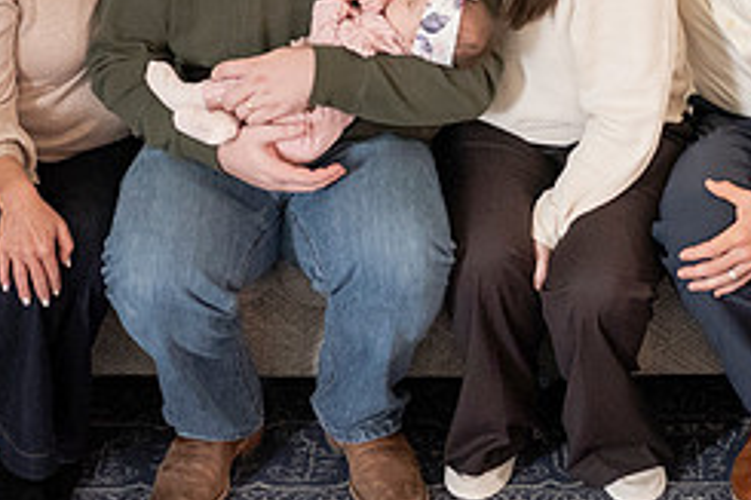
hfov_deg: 22.4
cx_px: 414
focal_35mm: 91
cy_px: 28
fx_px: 1897
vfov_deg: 14.8
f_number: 2.5
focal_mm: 35
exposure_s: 1/125
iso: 3200
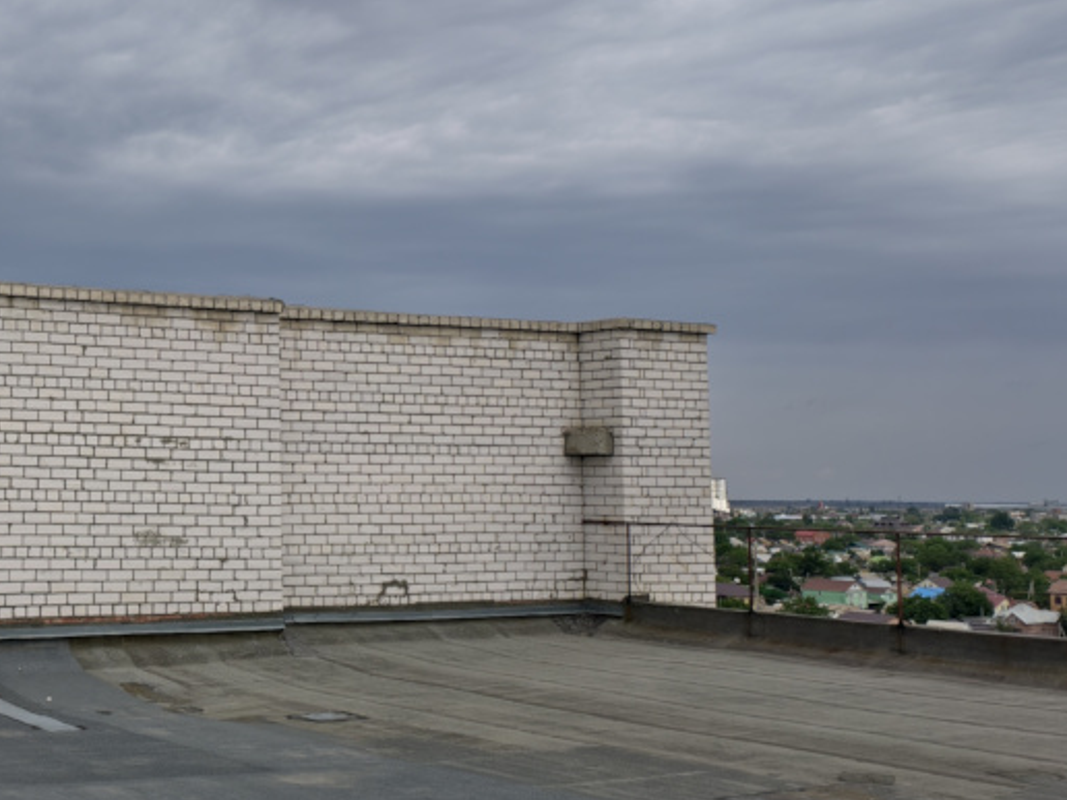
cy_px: 355
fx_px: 1510
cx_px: -19
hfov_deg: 35.0
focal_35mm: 49
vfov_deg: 29.7
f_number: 1.57
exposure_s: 1/3460
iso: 72
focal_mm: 6.54
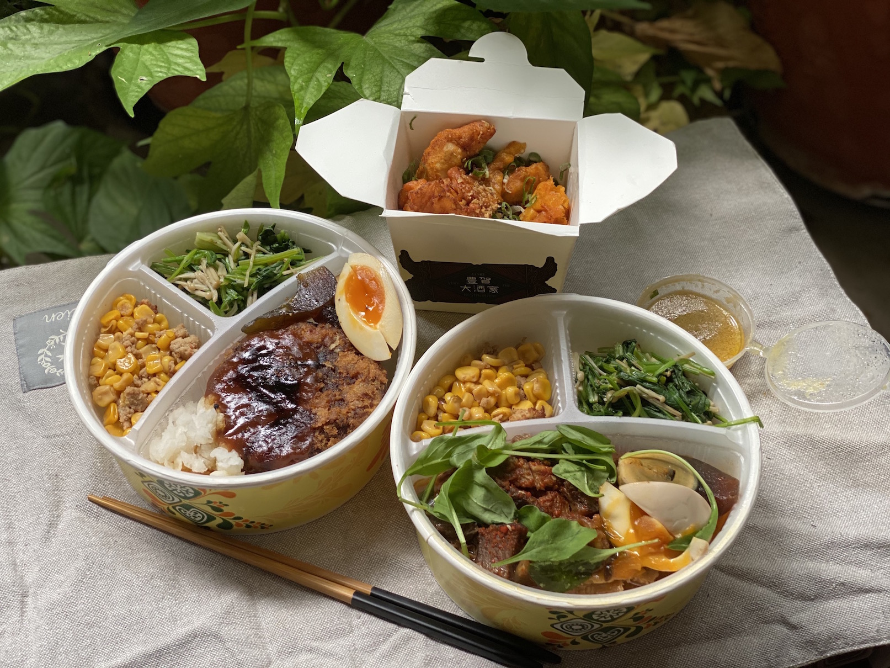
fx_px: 1337
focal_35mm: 52
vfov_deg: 28.0
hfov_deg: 36.8
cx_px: 445
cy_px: 334
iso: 80
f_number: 2
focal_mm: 6
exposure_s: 1/122
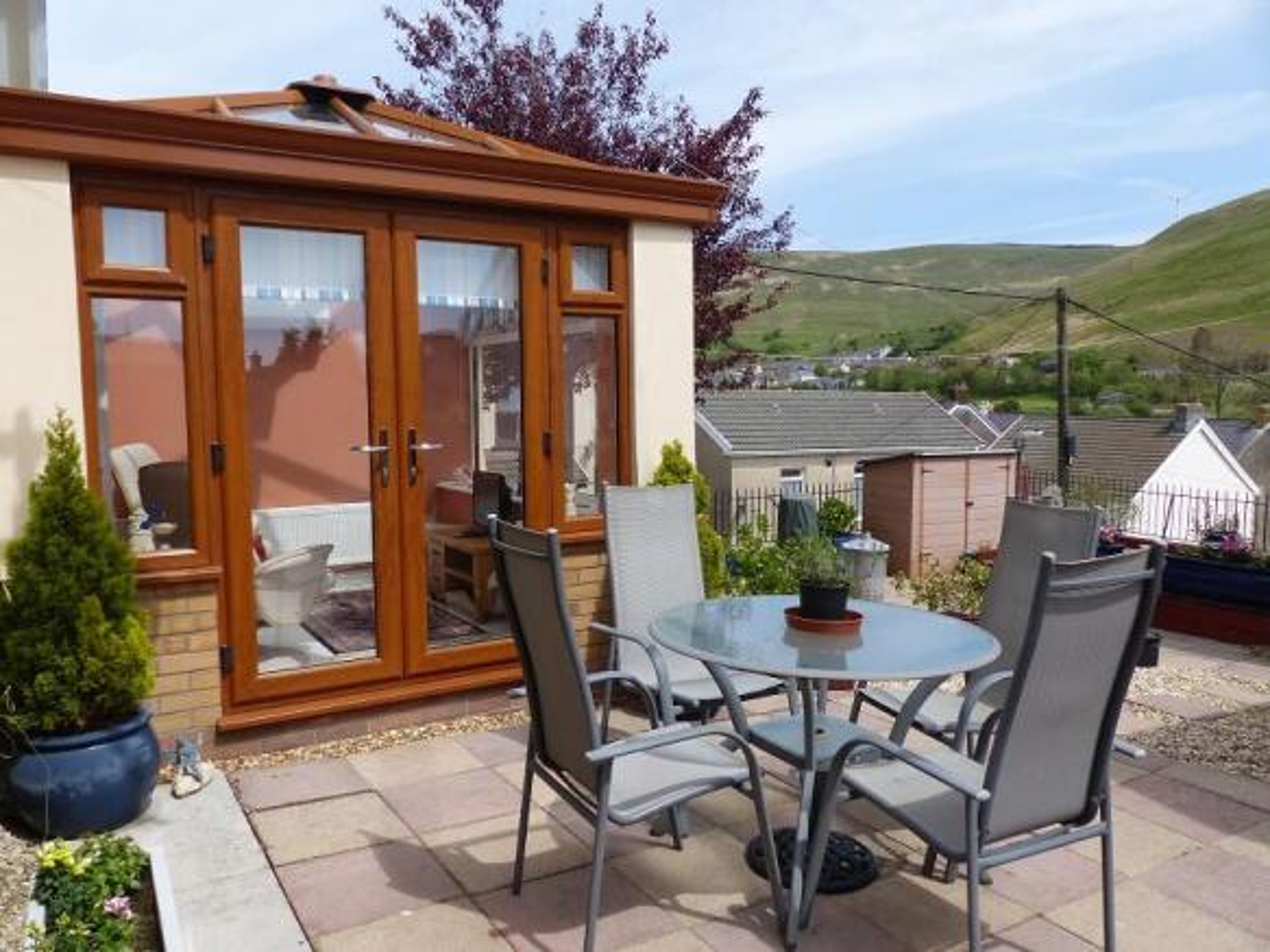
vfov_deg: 54.9
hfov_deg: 69.4
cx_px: 635
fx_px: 917
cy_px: 476
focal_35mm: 25
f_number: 4
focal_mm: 4.5
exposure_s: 1/800
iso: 100
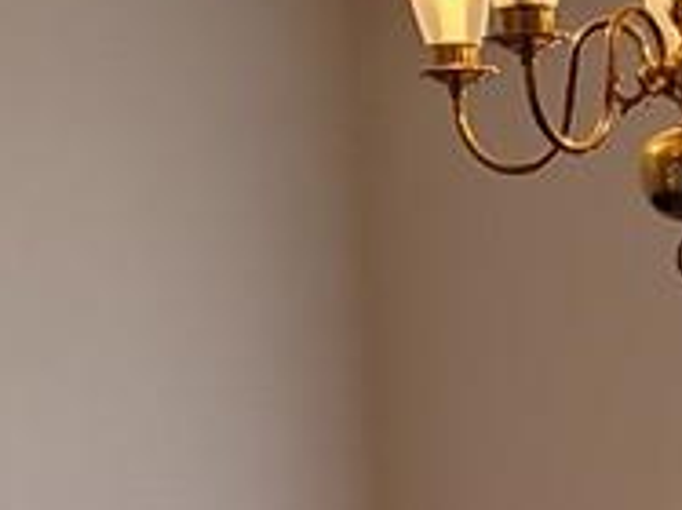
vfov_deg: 9.9
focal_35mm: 137
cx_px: 857
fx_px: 2697
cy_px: 1056
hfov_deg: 13.9
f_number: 1.8
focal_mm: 7
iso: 125
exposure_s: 1/119
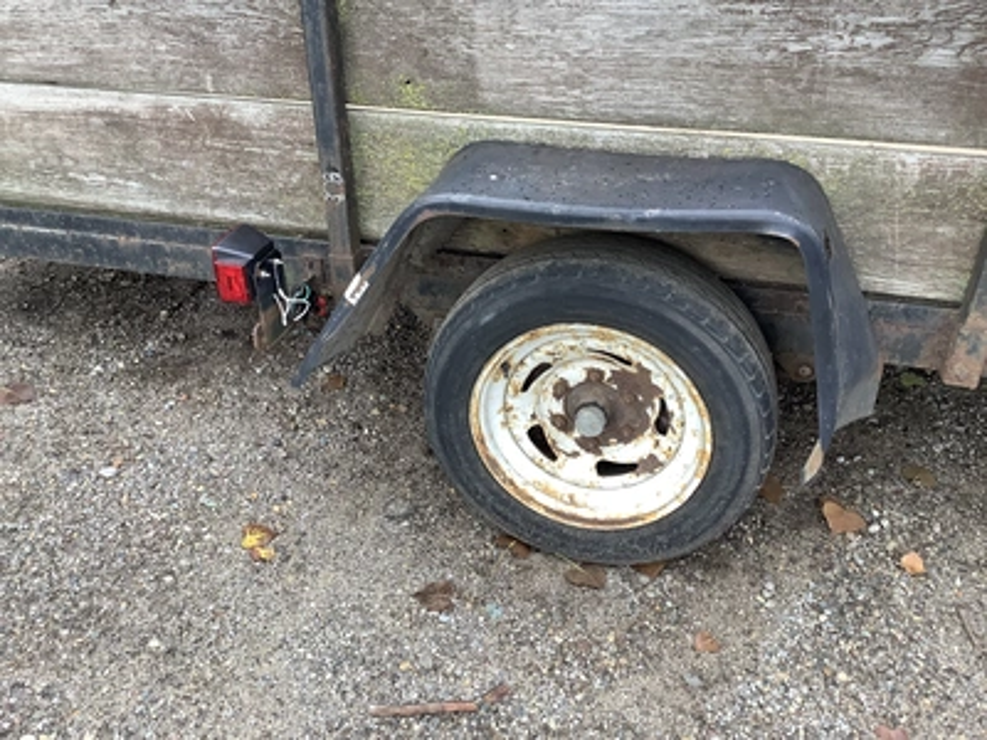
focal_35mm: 31
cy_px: 370
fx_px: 884
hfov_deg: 58.4
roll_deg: -3.9
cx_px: 494
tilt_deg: -33.1
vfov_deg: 45.4
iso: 50
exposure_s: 1/60
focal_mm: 3.3
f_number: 2.4
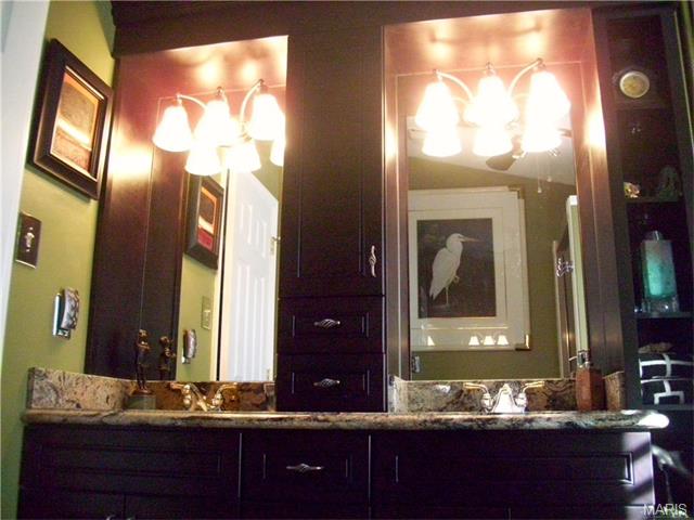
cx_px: 347
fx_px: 642
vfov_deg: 44.2
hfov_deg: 56.8
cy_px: 260
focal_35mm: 32
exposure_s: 1/40
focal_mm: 5.7
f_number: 2.9
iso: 640
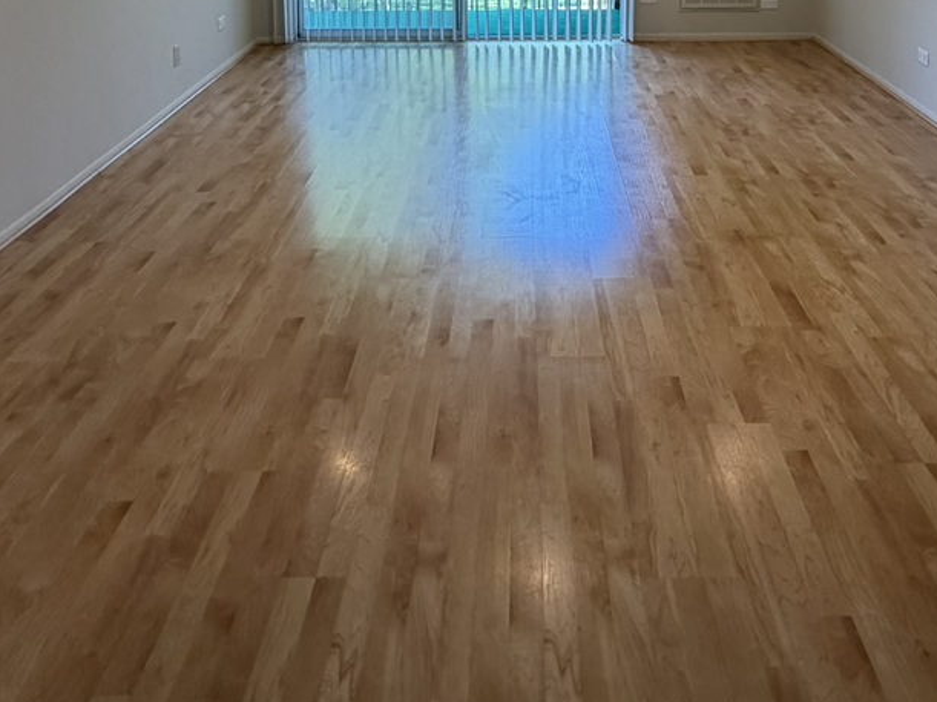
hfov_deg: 55.1
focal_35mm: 33
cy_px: -72
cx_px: 538
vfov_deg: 36.3
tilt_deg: -6.4
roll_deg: +0.2
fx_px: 893
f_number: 2.2
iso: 250
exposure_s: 1/120
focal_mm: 2.22
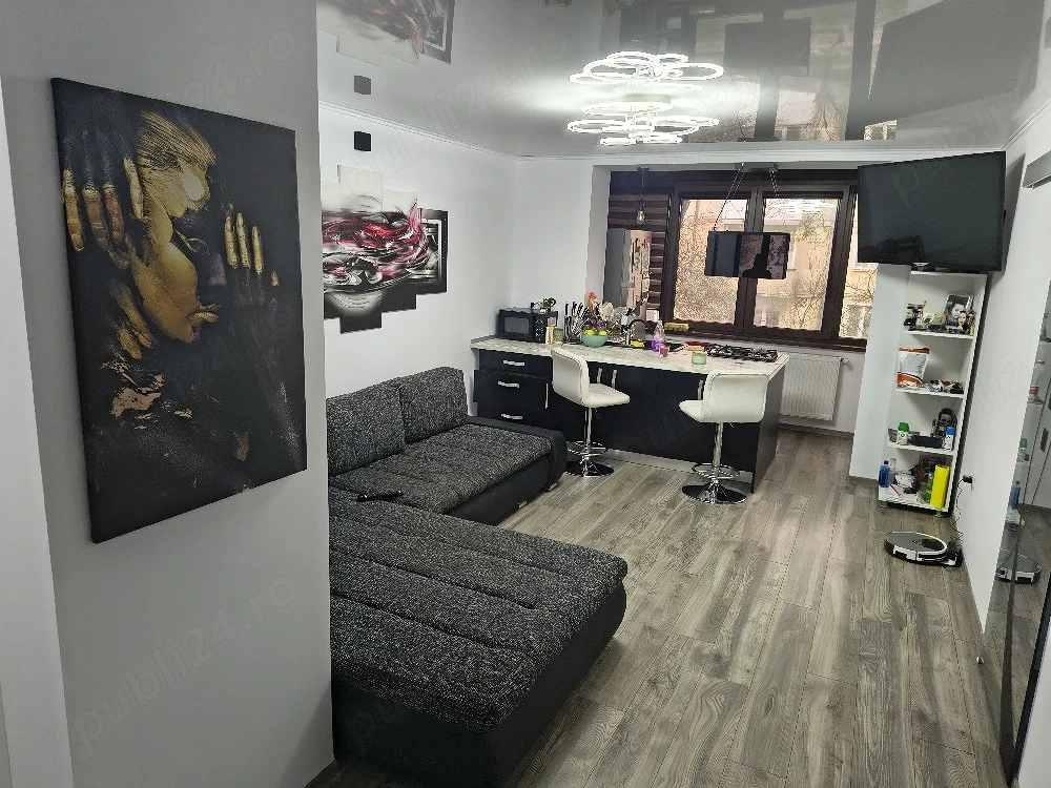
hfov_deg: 71.6
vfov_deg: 56.8
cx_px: 526
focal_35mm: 24
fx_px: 729
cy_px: 394
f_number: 1.8
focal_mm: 5.56
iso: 338
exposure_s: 1/100
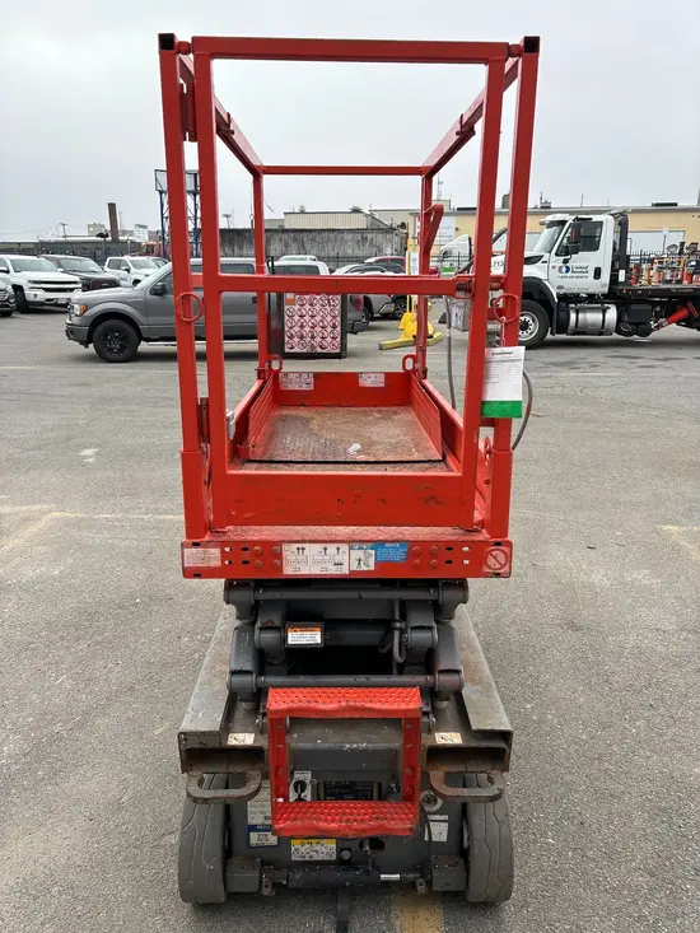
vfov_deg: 67.3
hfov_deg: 53.1
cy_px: 466
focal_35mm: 26
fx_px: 701
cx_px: 350
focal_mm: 5.96
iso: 50
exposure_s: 1/437
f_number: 1.6
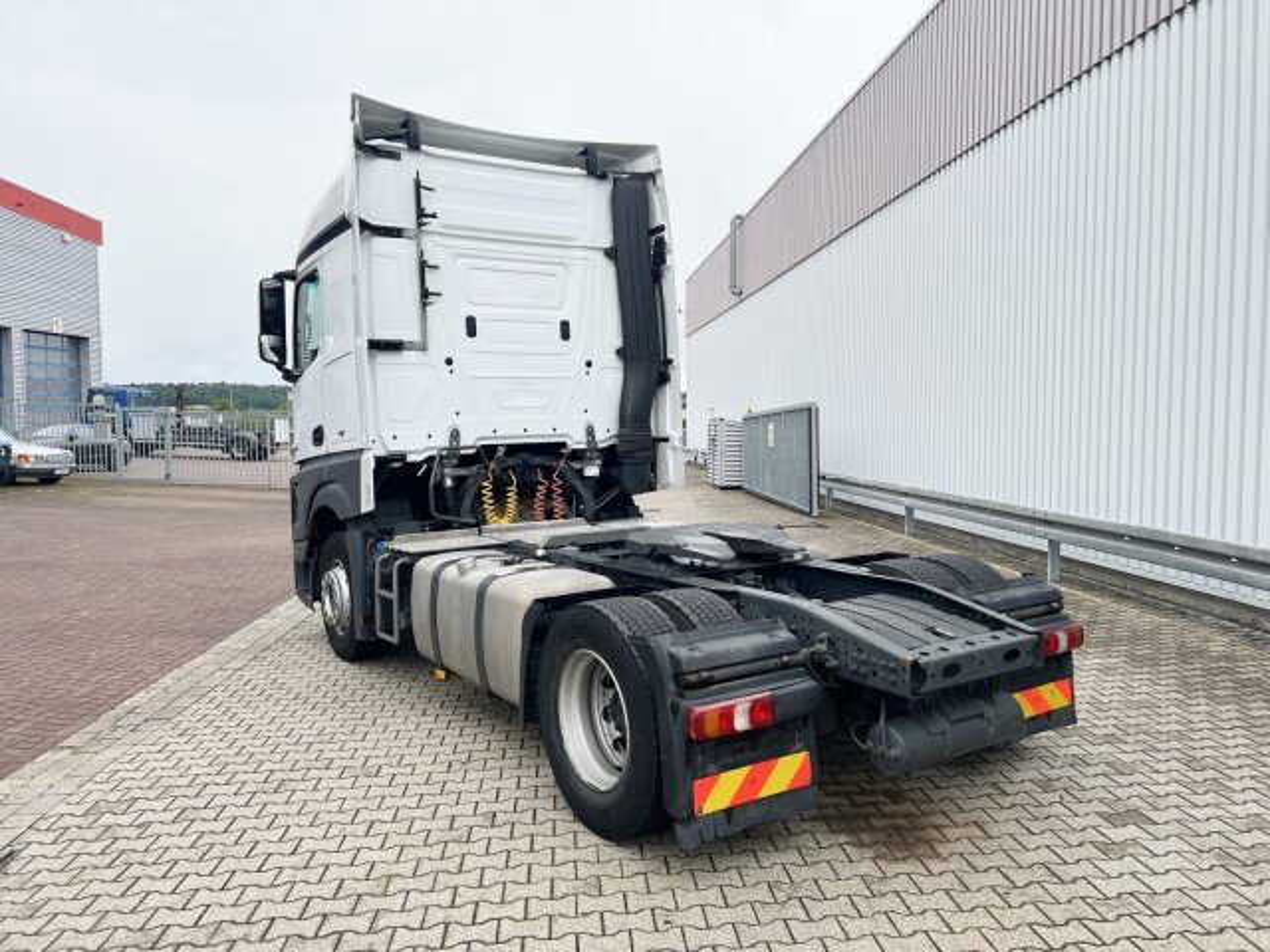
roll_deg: +0.3
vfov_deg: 53.1
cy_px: 476
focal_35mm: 26
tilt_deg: -2.8
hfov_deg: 67.3
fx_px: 954
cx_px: 635
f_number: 1.5
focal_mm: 5.7
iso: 50
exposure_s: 1/2762
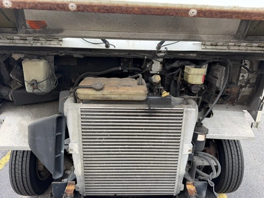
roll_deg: -1.7
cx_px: 132
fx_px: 183
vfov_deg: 56.8
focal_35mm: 24
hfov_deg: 71.6
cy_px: 99
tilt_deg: -14.3
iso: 125
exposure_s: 1/197
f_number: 1.78
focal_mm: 6.76
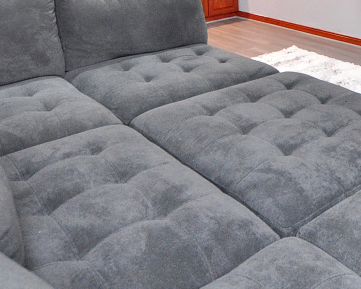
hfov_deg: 43.6
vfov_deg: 33.0
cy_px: -10
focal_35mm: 41
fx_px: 438
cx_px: 262
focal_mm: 10
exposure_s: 1/50
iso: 800
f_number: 3.5
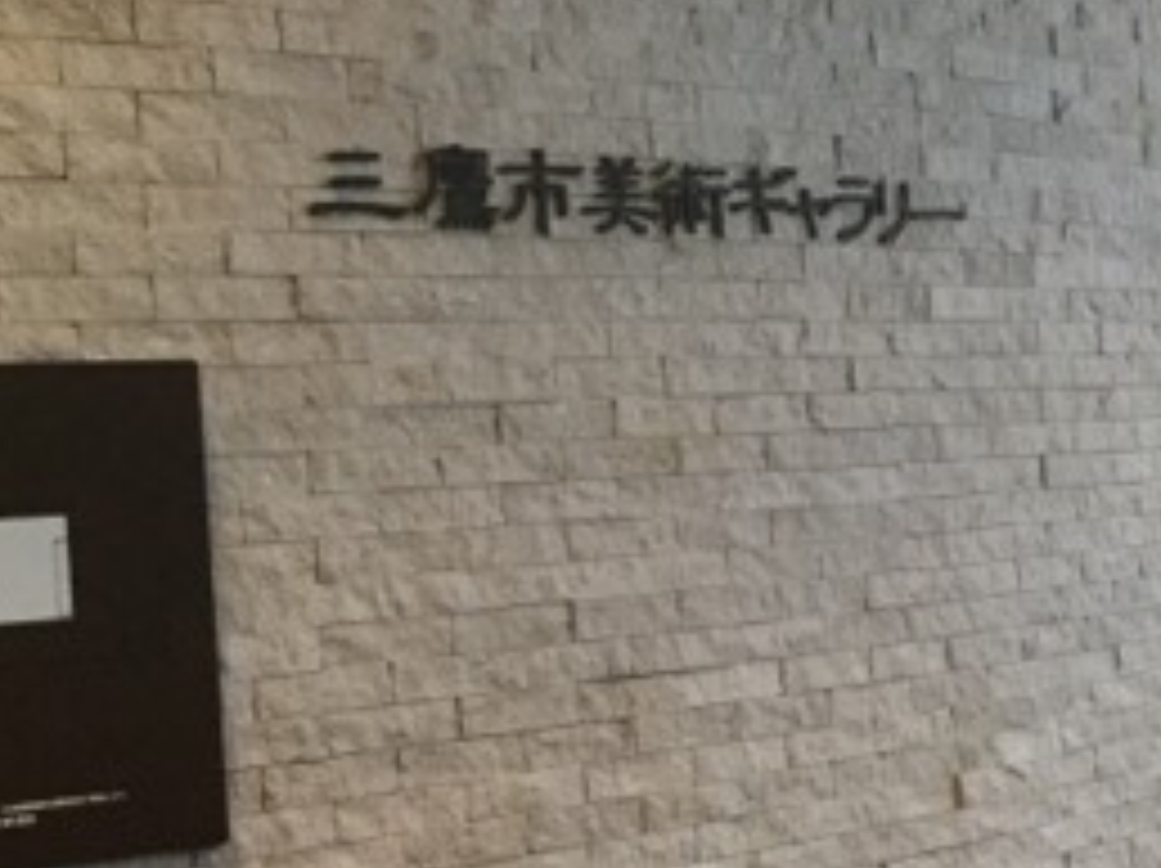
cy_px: 544
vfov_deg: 19.1
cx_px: 1130
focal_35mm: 77
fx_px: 2580
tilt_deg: -2.3
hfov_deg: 24.3
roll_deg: +3.0
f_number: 2.4
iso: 200
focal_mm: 3.3
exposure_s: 1/30
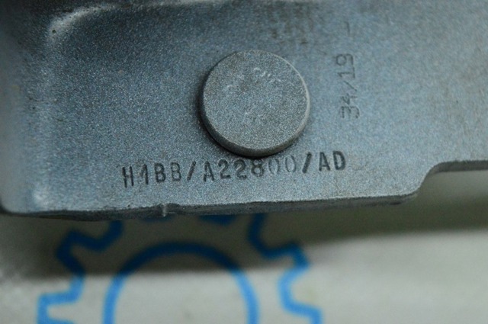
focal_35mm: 82
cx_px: 244
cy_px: 162
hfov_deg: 24.6
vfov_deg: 16.5
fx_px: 1117
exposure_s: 1/640
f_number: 6.3
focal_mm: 55
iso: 6400
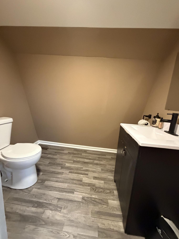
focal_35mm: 14
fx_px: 97
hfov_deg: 85.7
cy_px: 120
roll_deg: -5.9
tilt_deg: -10.4
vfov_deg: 102.1
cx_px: 90
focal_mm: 2.22
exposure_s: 1/60
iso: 1250
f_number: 2.2
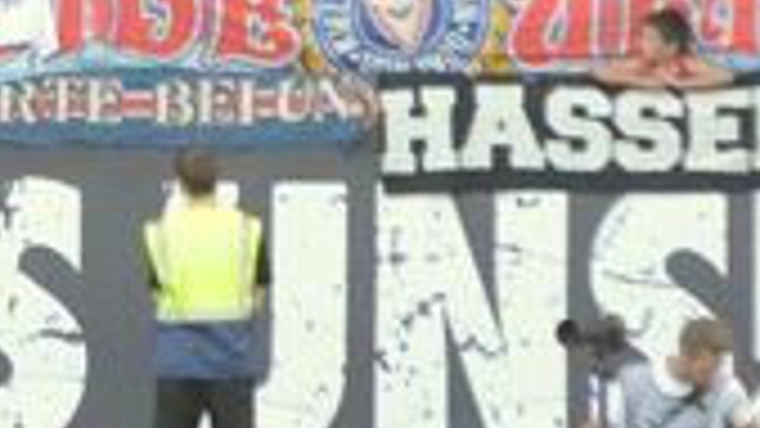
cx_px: 36
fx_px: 21418
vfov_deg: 1.1
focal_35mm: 1063
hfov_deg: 2.0
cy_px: -230
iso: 5000
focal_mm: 200
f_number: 4
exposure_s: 1/2500
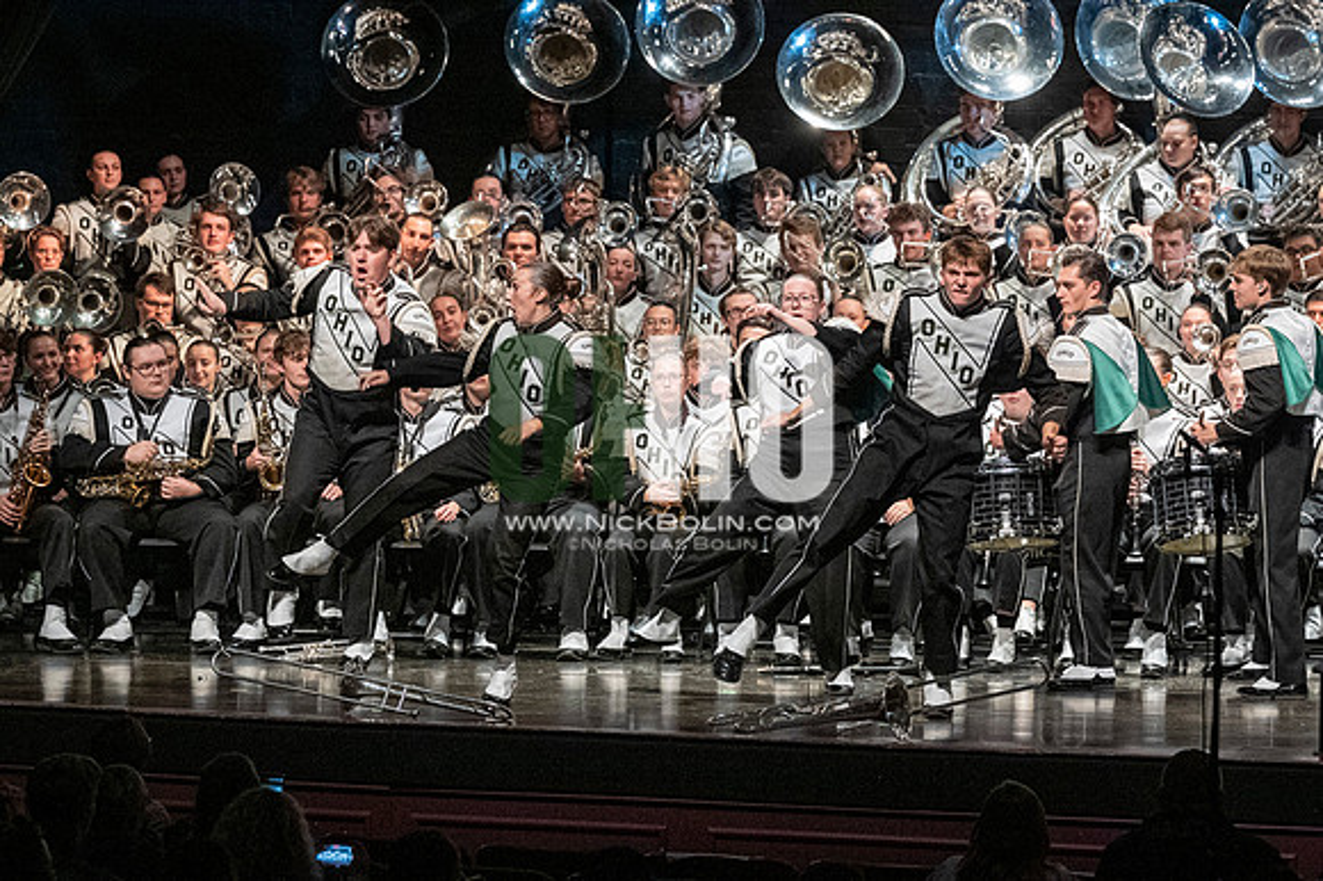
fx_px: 6868
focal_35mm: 187
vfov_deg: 7.3
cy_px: 440
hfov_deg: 11.0
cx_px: 662
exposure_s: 1/500
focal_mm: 125
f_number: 4
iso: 4000
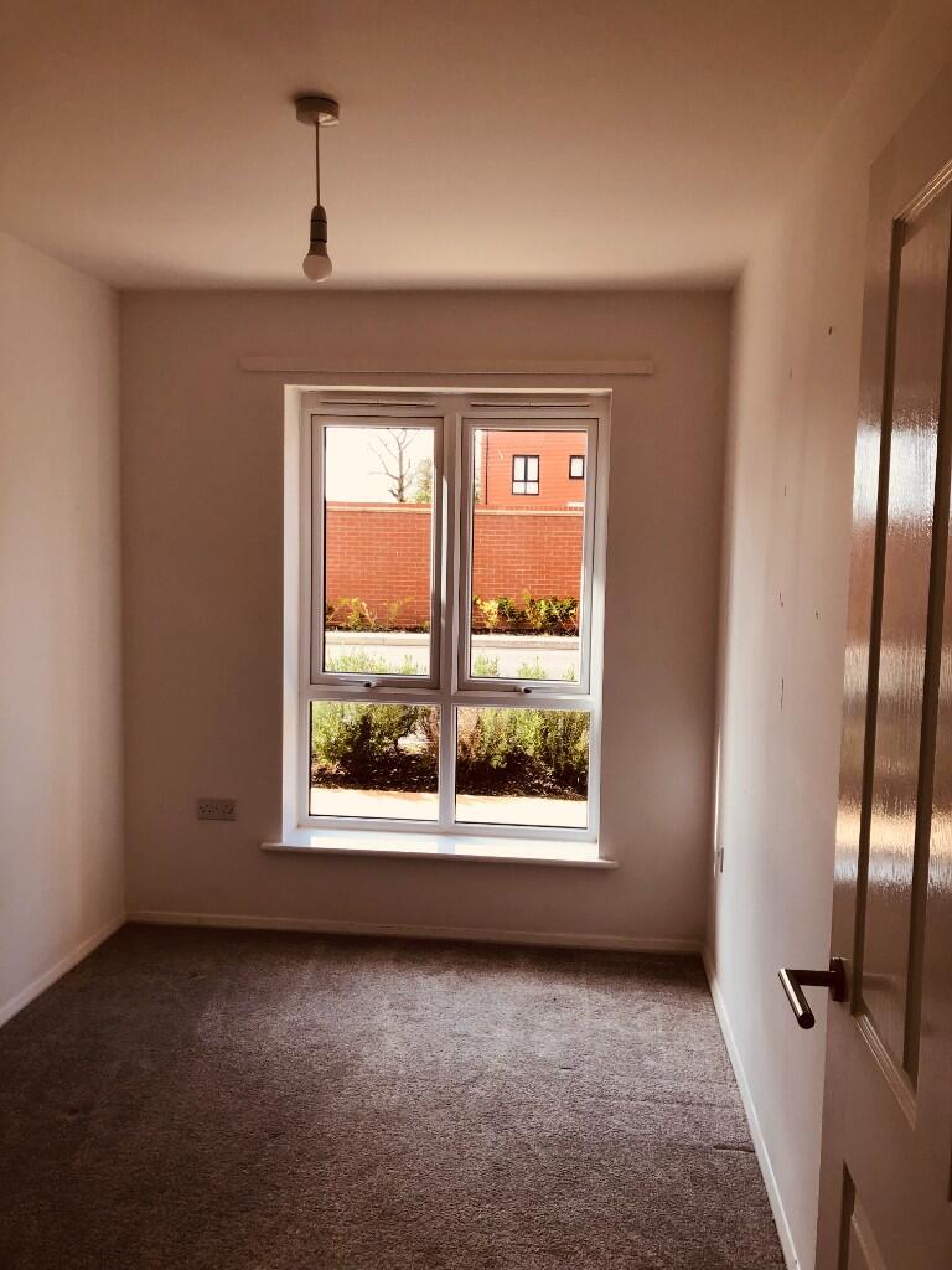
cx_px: 476
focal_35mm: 28
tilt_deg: -5.6
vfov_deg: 63.4
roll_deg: -1.4
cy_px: 635
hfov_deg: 49.7
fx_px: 1027
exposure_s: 1/218
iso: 20
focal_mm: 3.99
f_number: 1.8
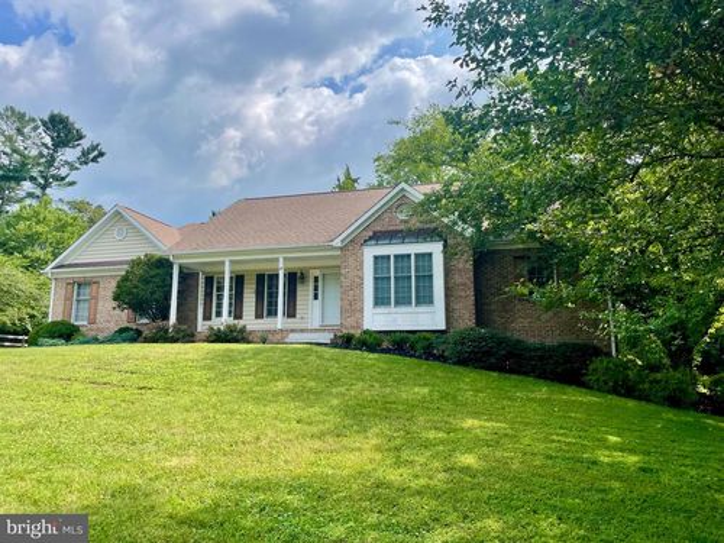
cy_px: 272
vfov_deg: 53.1
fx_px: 544
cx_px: 362
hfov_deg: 67.3
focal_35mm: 26
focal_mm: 4.2
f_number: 1.6
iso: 32
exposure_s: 1/2257
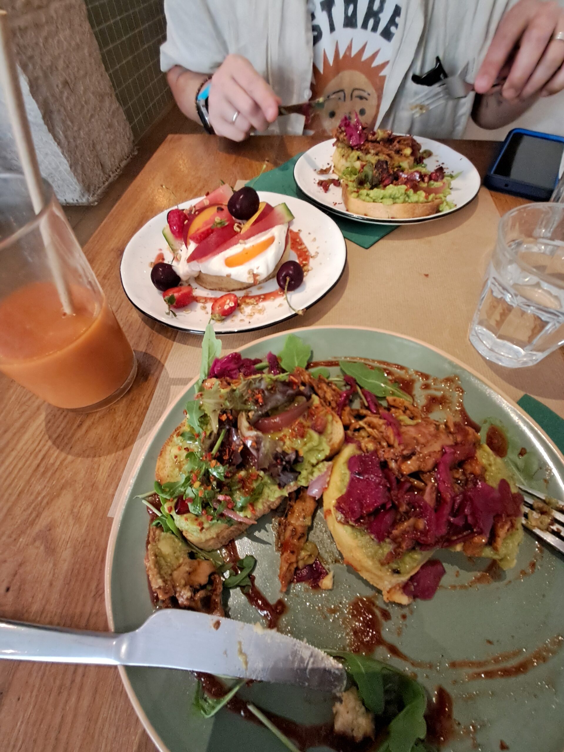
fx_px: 348
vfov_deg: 94.5
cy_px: 376
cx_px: 282
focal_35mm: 16
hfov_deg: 78.1
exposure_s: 1/25
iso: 400
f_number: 2.2
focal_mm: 1.64
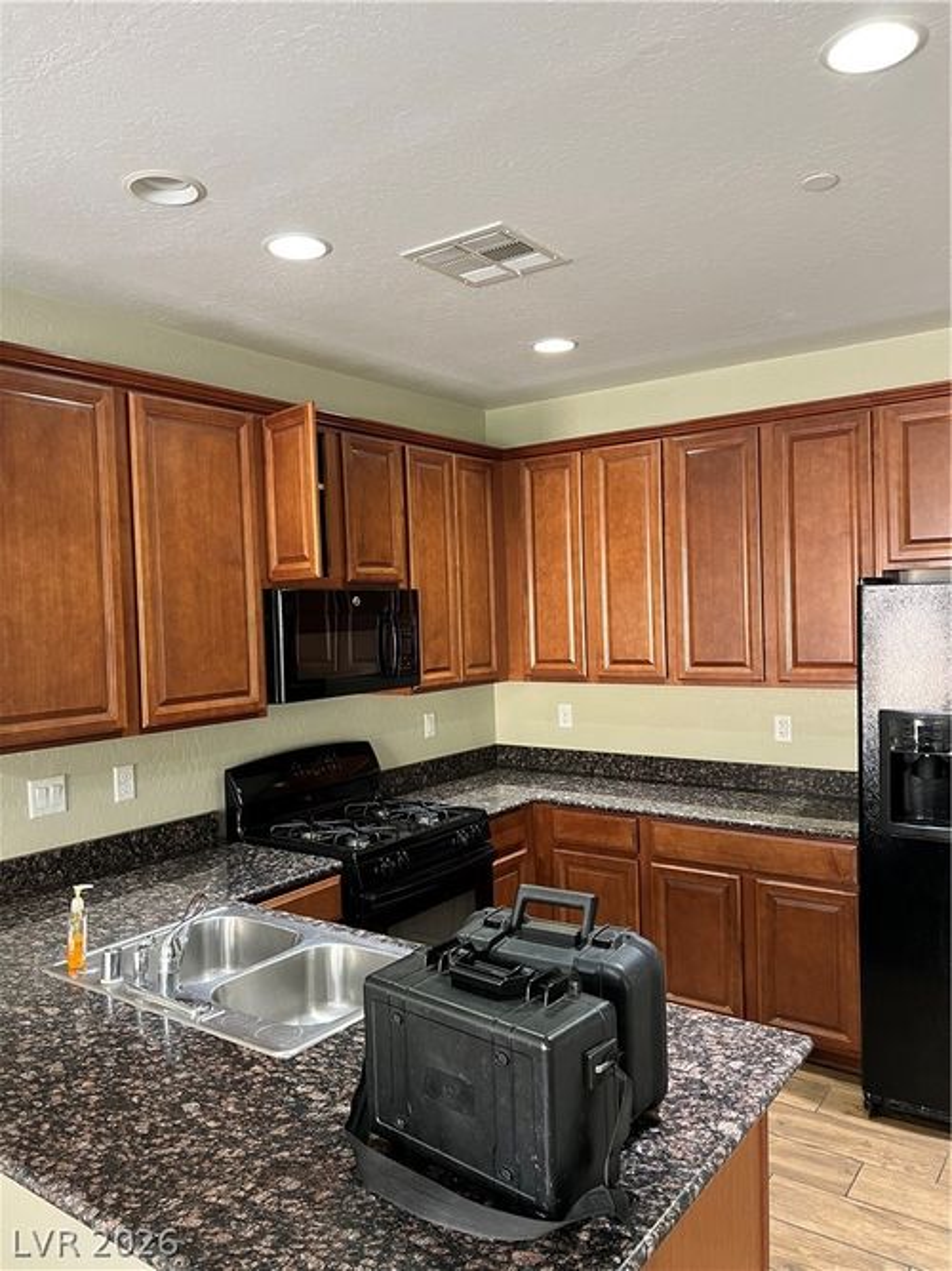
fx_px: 954
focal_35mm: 26
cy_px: 636
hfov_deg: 53.0
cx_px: 476
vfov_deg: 67.3
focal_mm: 5.7
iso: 200
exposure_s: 1/60
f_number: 1.5
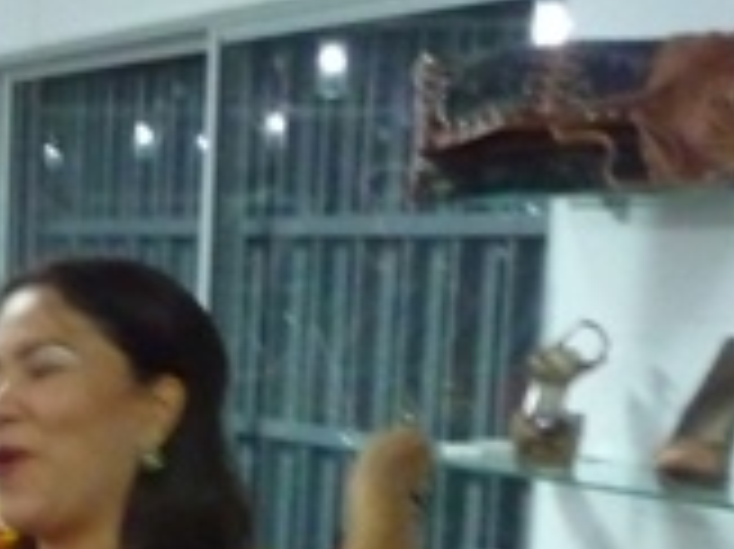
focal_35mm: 110
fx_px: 2331
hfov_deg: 15.1
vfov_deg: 13.2
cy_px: 594
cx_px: -644
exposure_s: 1/15
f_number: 3.3
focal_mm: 4.7
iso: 800
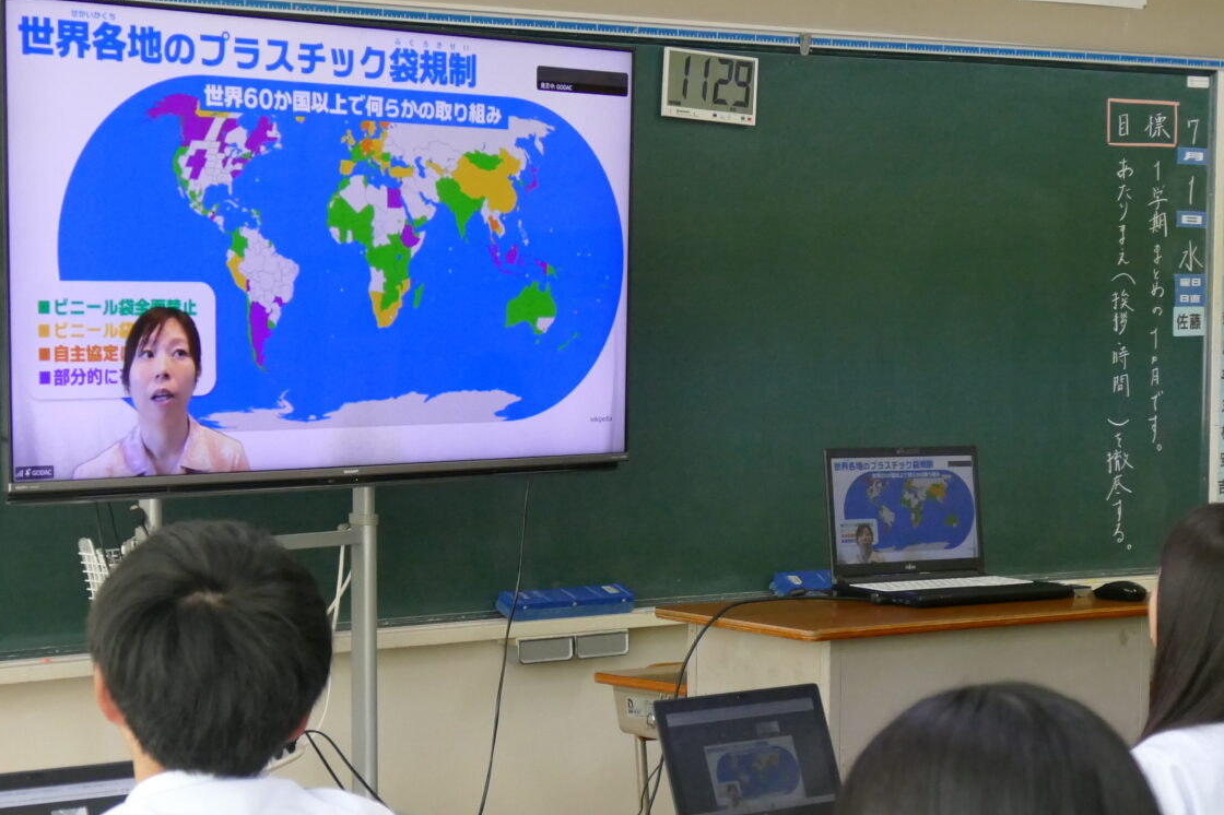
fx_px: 2787
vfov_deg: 16.6
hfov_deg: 24.7
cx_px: 695
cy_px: 588
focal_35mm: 82
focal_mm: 18.44
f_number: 3.3
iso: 1250
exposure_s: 1/250
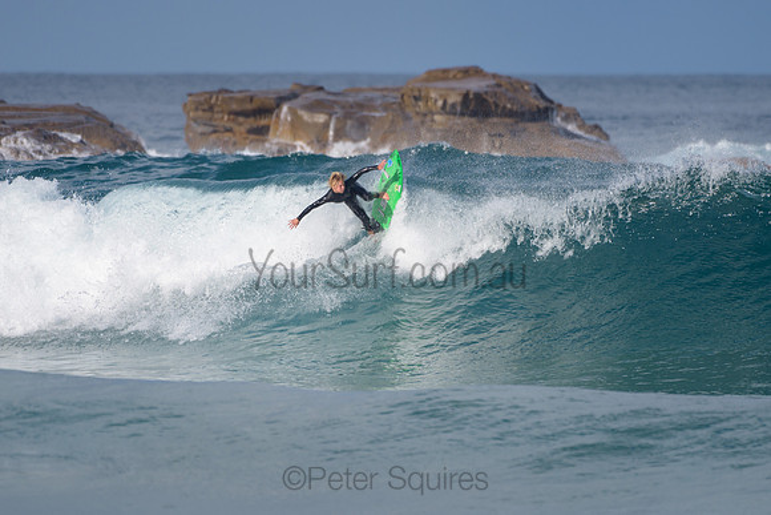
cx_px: 386
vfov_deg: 2.2
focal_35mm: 612
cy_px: 258
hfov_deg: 3.4
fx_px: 13115
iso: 100
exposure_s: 1/2000
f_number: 5.6
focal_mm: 500
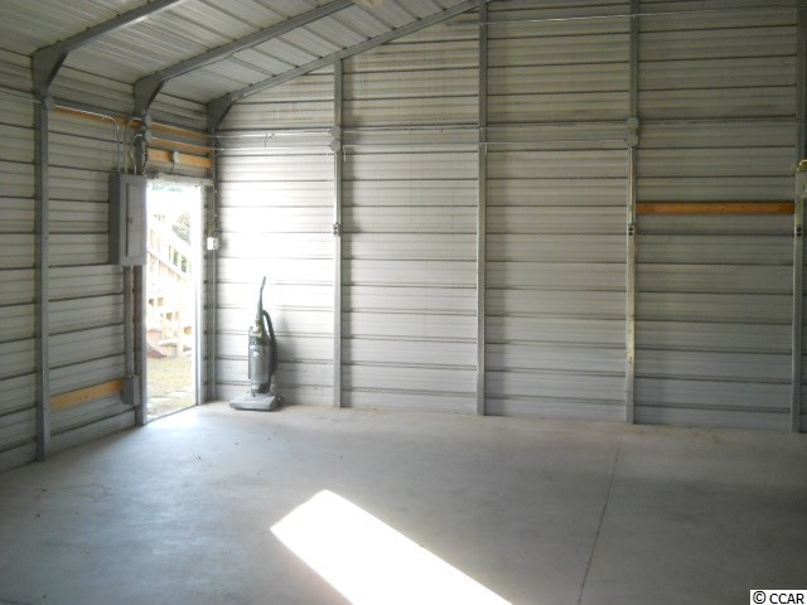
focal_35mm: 41
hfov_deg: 45.8
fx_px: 956
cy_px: 302
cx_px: 404
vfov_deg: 35.1
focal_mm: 6.72
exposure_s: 1/100
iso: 400
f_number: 3.1
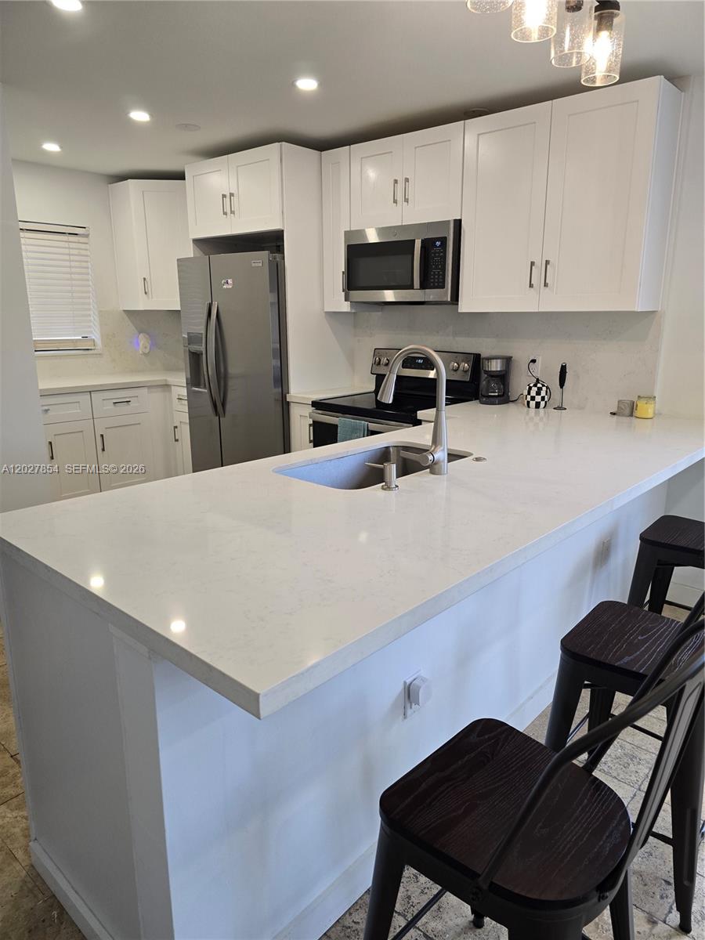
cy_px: 470
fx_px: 625
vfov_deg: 73.9
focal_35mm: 23
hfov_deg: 58.9
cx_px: 352
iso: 100
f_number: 1.7
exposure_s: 1/120
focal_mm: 6.3
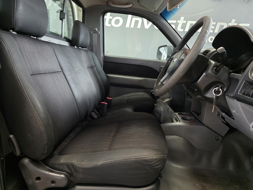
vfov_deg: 58.9
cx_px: 126
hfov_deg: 73.9
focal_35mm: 23
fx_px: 168
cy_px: 95
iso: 1250
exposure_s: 1/100
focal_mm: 6.25
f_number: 1.7
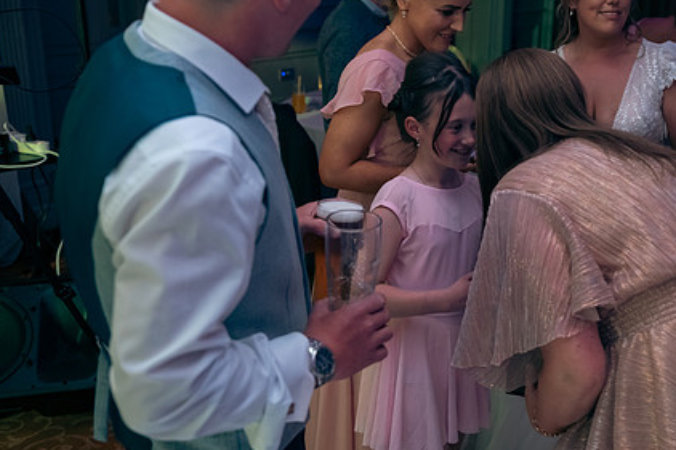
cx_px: 458
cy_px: 225
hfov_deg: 43.8
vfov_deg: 30.5
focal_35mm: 44
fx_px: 826
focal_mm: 32
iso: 1000
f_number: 3.5
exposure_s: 1/160
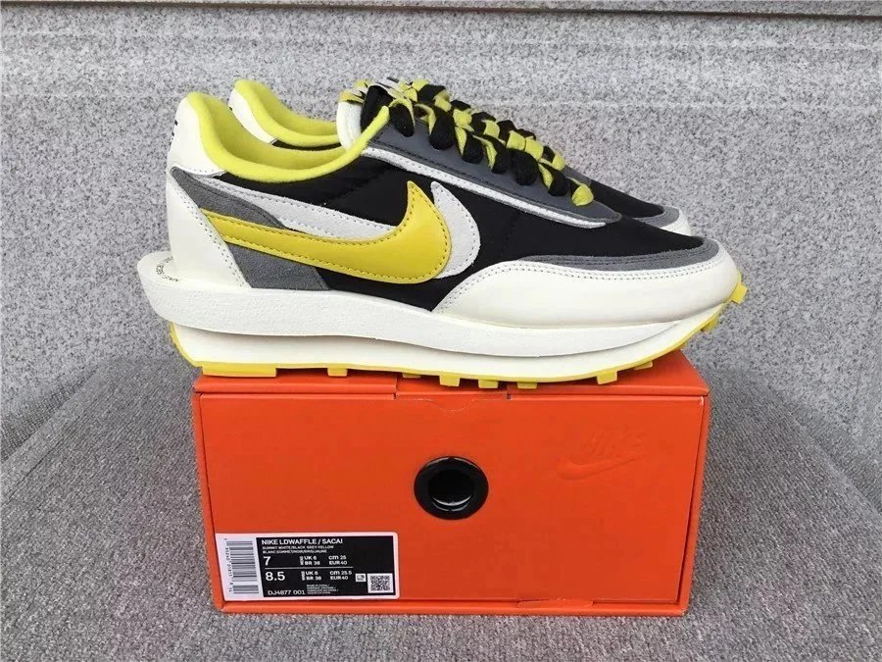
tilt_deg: -20.1
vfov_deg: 45.4
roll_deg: -0.6
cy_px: 331
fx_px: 790
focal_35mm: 31
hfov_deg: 58.4
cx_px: 441
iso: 25
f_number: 2.4
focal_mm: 3.3
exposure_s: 1/356
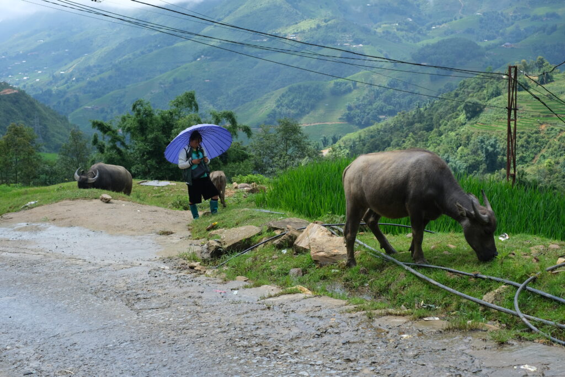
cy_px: 188
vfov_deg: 25.5
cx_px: 282
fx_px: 832
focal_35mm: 53
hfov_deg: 37.5
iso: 160
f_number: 4.5
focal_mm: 35
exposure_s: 1/600
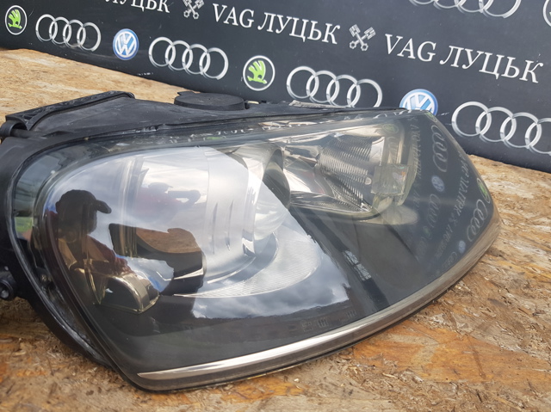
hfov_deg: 67.3
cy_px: 206
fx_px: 414
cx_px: 276
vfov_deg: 53.0
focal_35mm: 26
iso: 40
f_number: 1.7
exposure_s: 1/266
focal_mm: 4.2
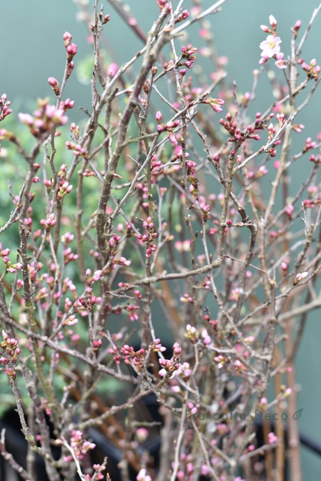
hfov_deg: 27.0
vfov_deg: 39.6
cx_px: 160
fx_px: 668
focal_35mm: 50
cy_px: 240
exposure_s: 1/160
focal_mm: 50
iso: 250
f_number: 2.8
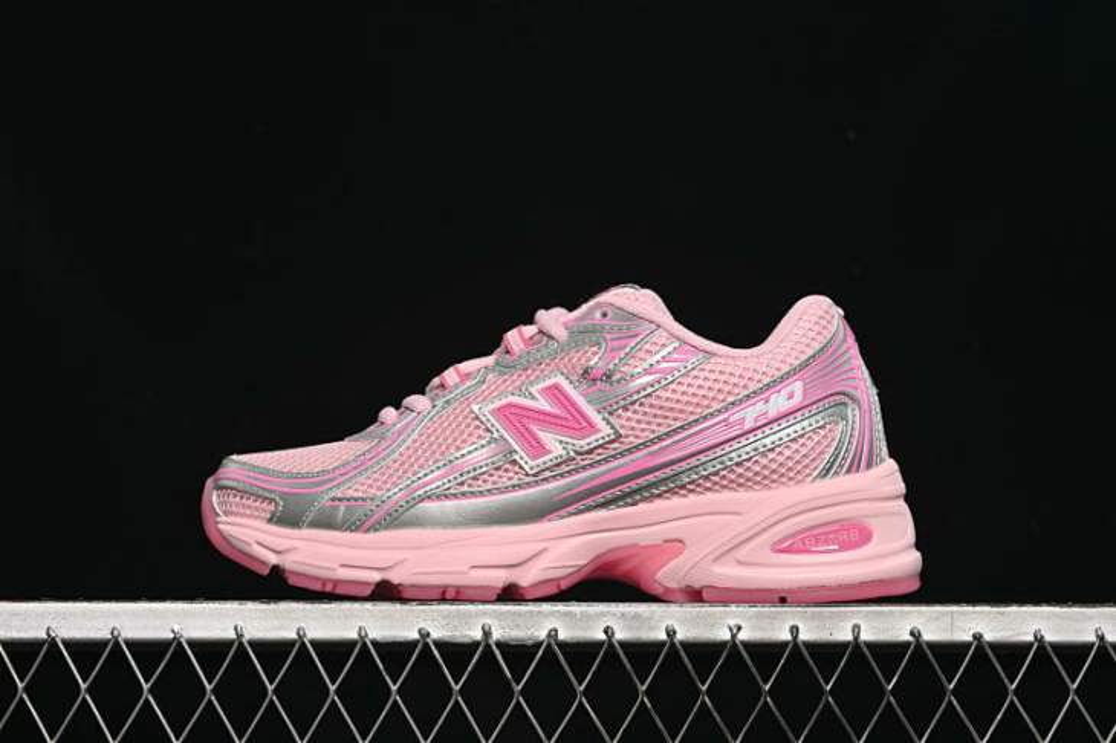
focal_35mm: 75
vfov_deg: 18.2
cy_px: 372
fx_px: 2324
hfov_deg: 27.0
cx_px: 558
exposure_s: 1/60
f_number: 6.3
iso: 160
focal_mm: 50
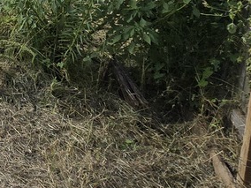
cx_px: -274
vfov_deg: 20.2
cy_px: -61
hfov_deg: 17.9
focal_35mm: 66
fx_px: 479
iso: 50
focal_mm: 2.2
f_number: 2.2
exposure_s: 1/666
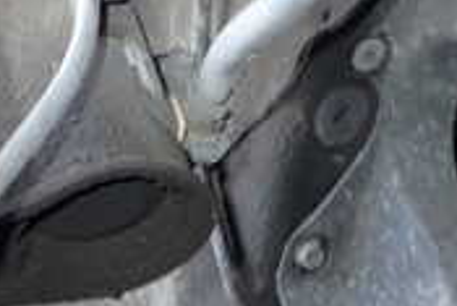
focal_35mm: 107
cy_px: -212
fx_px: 1359
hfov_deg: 18.0
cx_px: -115
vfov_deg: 12.0
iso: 100
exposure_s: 1/60
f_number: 2.3
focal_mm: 5.4
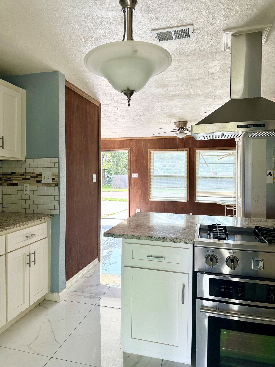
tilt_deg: -0.3
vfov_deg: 71.6
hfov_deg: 56.8
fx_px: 254
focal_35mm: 24
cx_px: 138
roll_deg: -2.1
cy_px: 184
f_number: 1.78
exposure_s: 1/352
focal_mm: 6.86
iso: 80
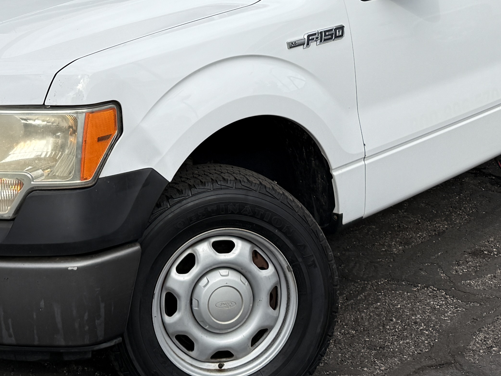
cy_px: -85
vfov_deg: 20.7
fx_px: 955
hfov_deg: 28.8
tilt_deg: -4.7
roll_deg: +1.6
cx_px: 102
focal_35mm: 66
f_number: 1.78
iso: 80
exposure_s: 1/3279
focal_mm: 6.76
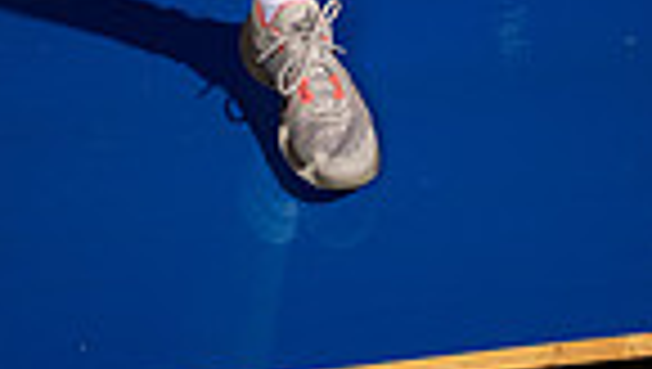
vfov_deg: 11.6
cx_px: -13
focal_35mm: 78
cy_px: -616
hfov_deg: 25.7
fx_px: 1350
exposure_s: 1/125
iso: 250
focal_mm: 24
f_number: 7.1
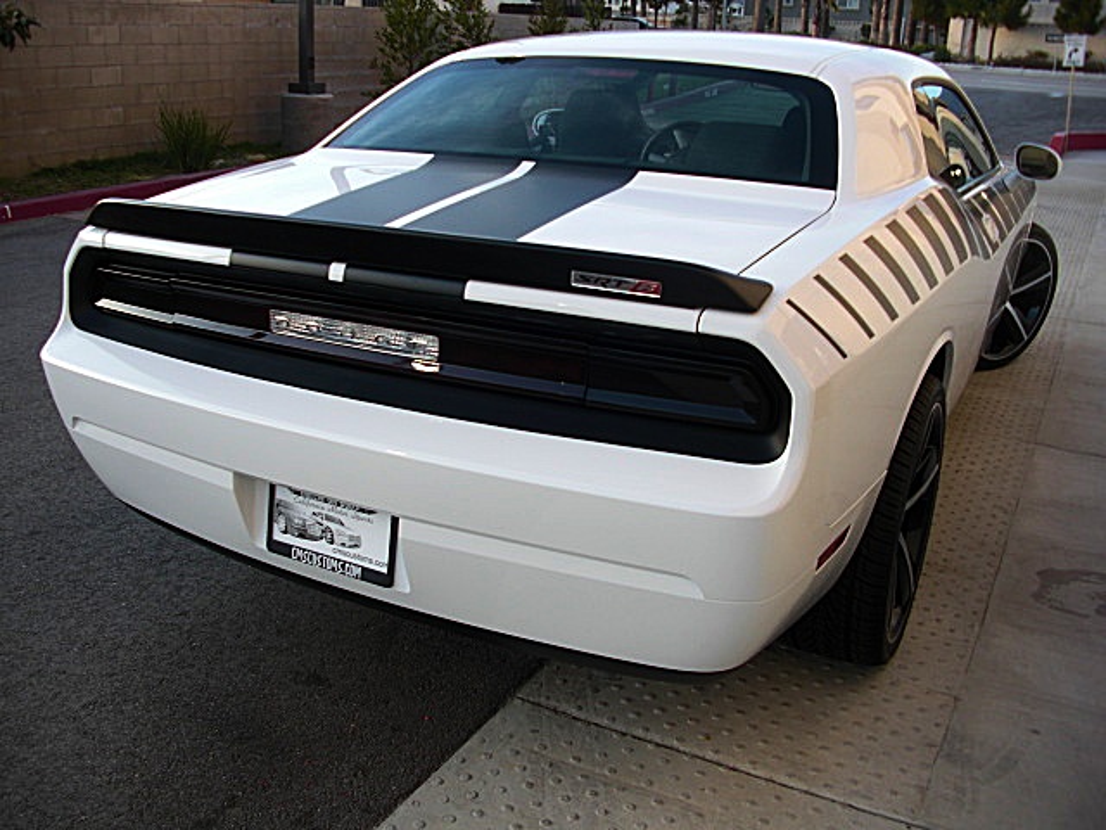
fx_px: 1150
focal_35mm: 36
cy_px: 415
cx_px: 553
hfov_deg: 51.4
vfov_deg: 39.7
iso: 50
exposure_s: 1/80
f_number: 2.8
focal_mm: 6.3
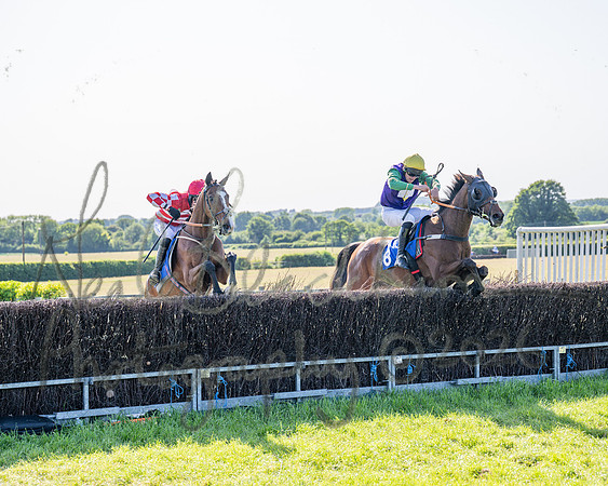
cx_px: 304
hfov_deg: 24.2
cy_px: 243
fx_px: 1419
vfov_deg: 19.4
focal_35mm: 79
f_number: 4
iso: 200
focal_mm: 70
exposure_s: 1/1600
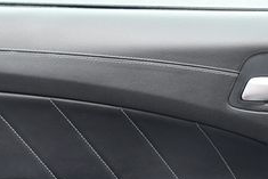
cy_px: 200
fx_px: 730
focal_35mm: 98
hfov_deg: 20.8
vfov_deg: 13.7
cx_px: 160
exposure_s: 1/250
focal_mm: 18
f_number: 3.5
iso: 450
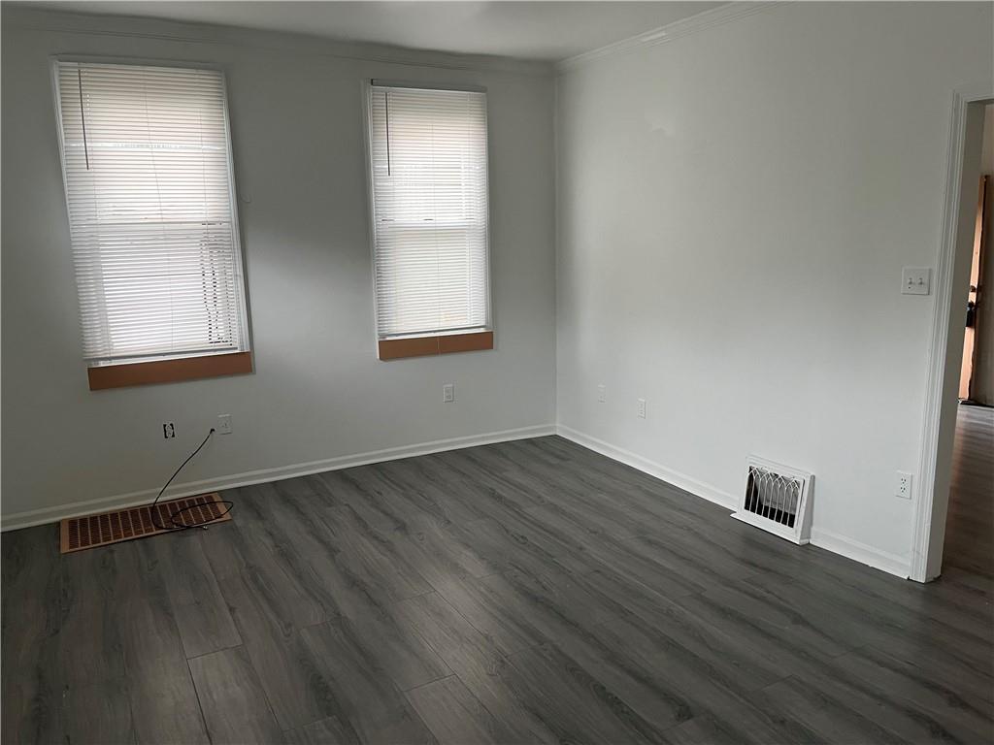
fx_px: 747
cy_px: 372
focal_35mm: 26
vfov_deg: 53.1
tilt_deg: -9.6
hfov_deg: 67.3
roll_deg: +0.7
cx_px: 497
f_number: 1.6
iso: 250
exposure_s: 1/60
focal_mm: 5.1
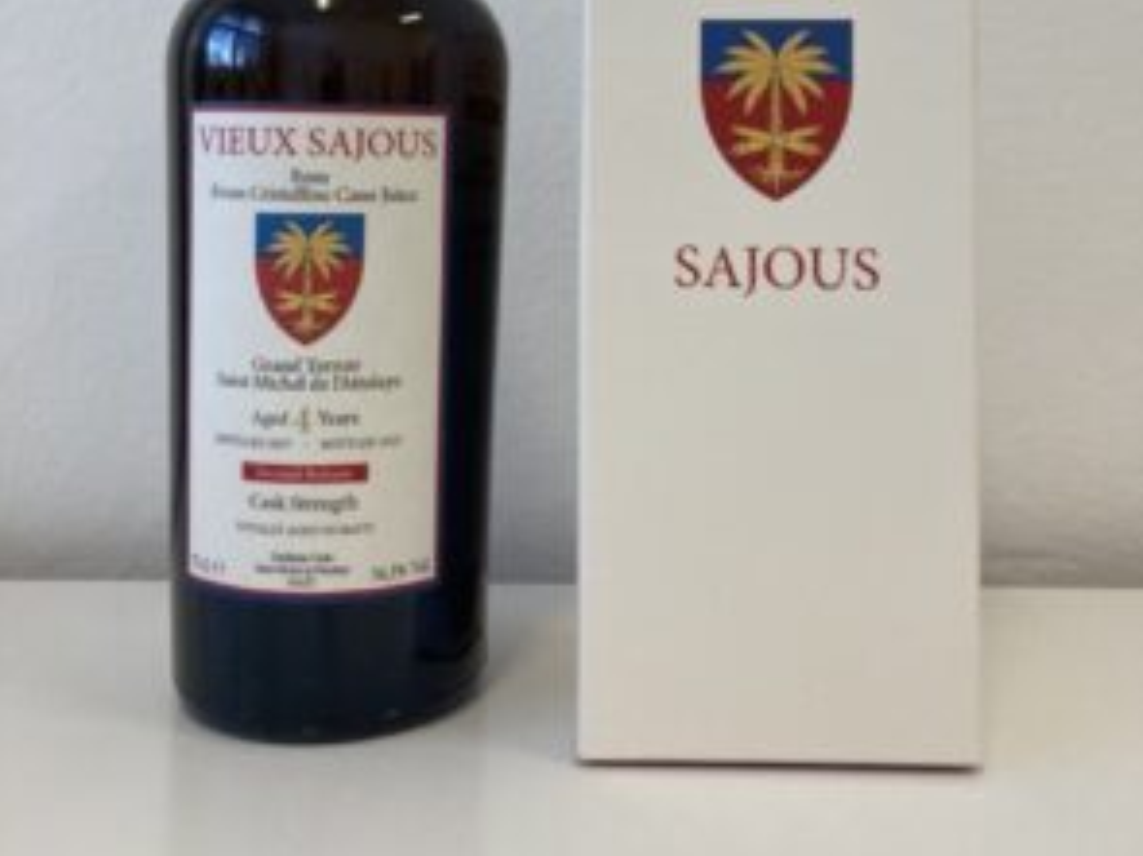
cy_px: 151
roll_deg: -0.2
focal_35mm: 38
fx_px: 1254
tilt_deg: +3.3
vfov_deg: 36.2
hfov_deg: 49.0
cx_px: 573
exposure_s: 1/100
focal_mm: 3.99
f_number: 1.8
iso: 80
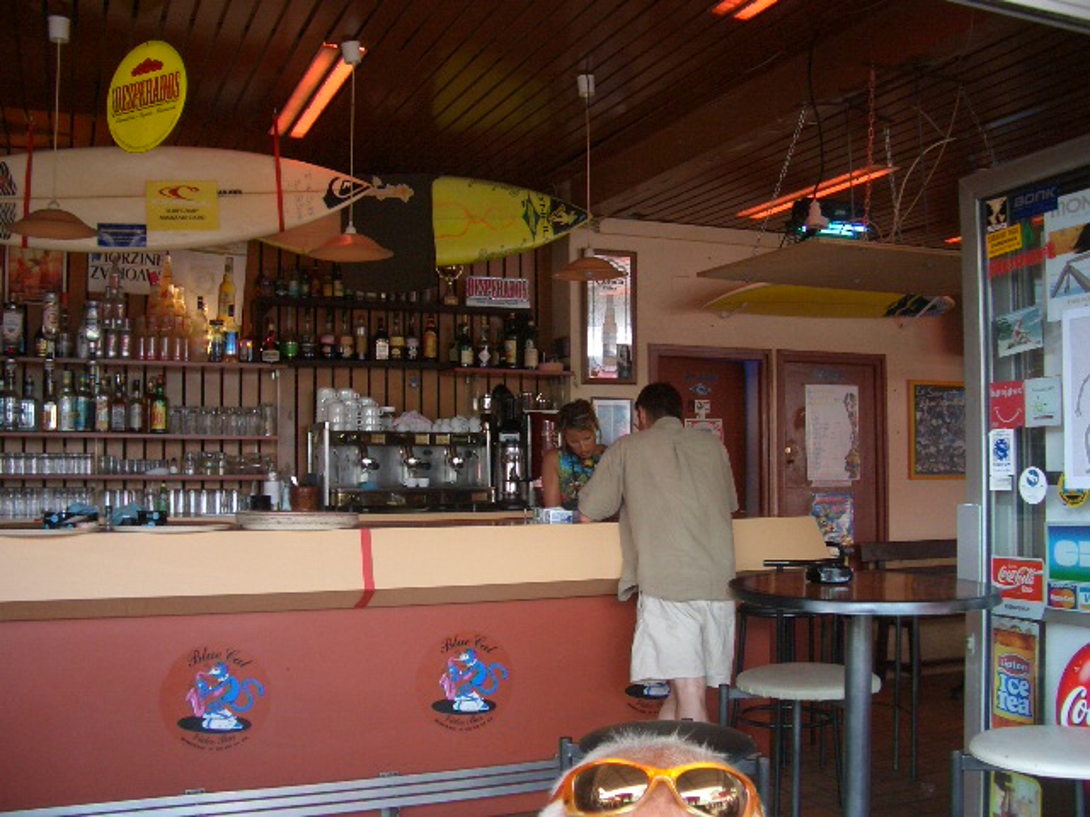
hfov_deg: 52.6
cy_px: 408
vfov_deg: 40.7
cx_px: 545
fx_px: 1102
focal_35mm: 35
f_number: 2.6
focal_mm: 5.8
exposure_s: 1/100
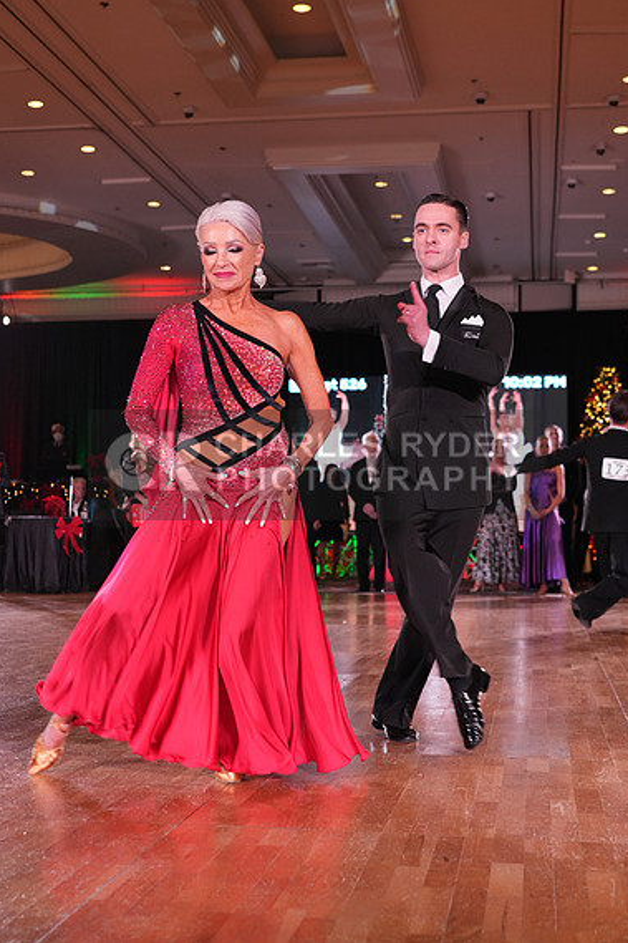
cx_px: 317
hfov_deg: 26.0
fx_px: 1361
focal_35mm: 52
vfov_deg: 38.2
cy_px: 466
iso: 2000
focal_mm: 51
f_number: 5
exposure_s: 1/200
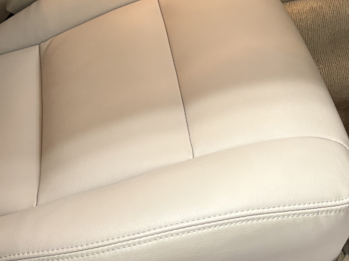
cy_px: -27
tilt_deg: -33.1
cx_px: 203
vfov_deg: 20.8
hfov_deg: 28.9
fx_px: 675
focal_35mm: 67
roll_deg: +1.4
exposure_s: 1/40
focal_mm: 5.96
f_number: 1.6
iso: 400
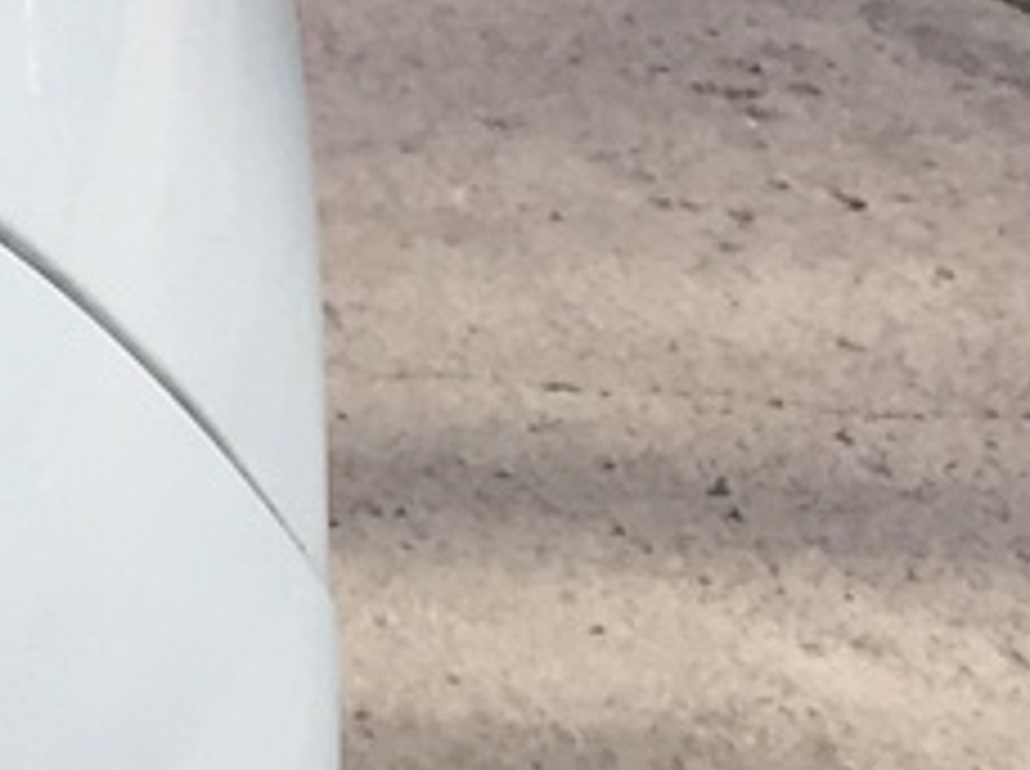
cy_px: -243
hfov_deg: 8.1
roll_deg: -0.1
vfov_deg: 7.1
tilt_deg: -14.0
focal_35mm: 207
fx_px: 6150
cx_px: -2096
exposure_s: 1/1721
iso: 32
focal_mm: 4.15
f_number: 2.2
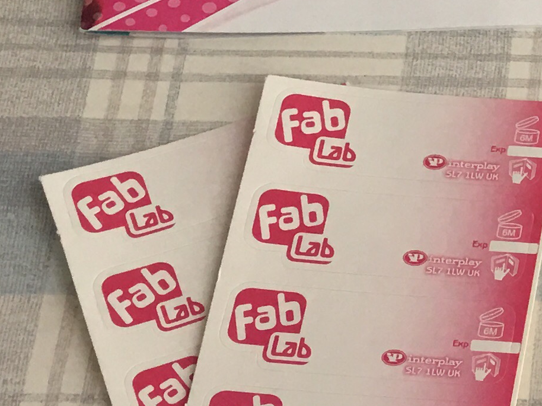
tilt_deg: -63.7
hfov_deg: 13.5
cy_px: 266
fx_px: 2004
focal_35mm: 128
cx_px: 1032
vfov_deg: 11.6
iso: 32
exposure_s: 1/33
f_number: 2.2
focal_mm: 4.15
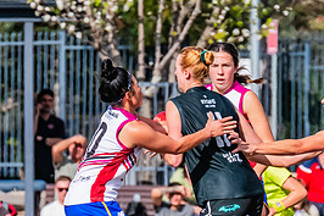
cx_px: 218
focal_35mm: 1697
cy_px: 232
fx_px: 15263
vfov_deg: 0.8
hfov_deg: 1.2
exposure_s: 1/1600
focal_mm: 420
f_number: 11
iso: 800
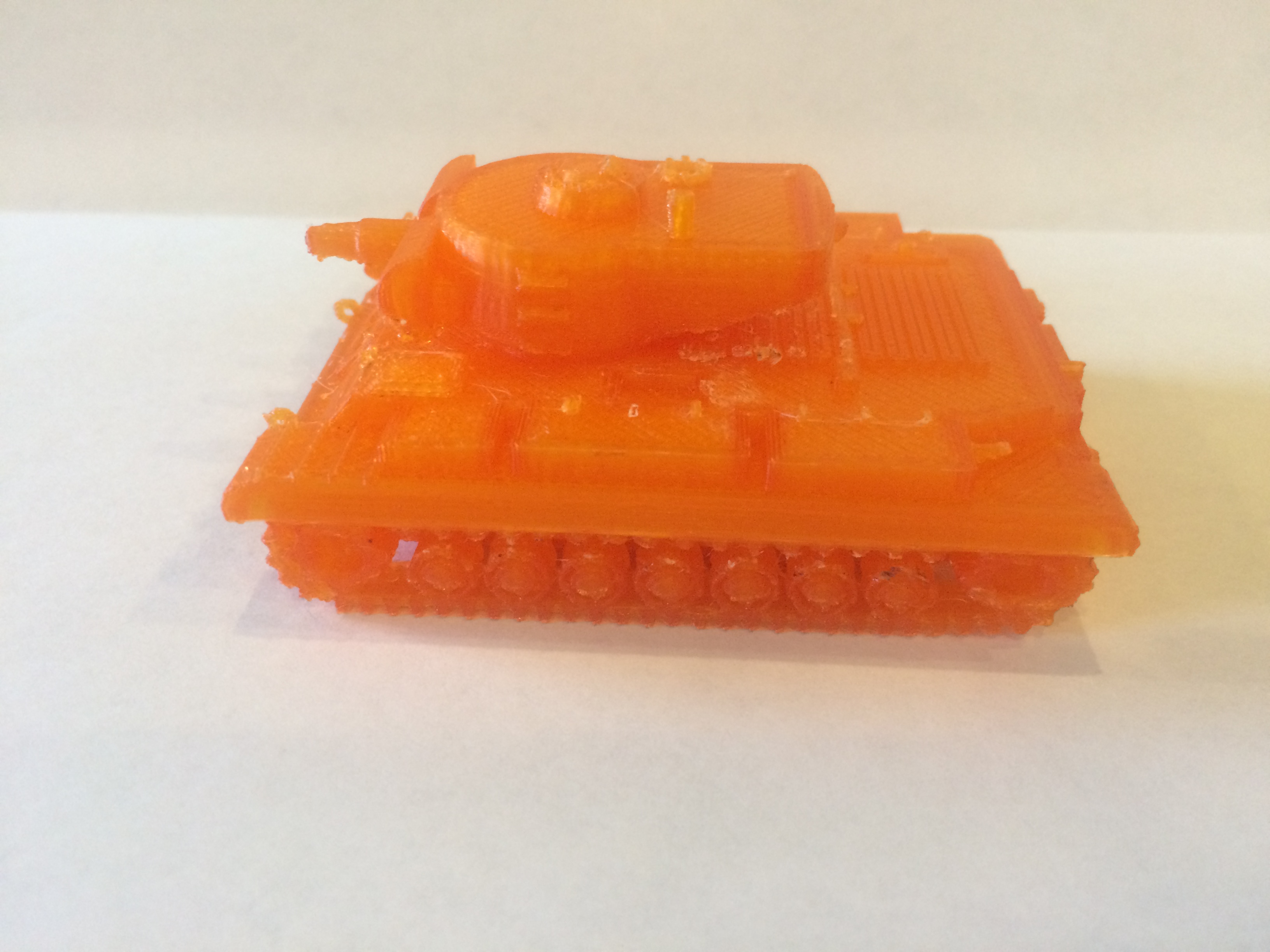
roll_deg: -2.1
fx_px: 1064
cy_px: 476
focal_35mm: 29
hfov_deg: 61.7
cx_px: 635
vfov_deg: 48.2
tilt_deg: -35.1
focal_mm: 4.15
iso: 200
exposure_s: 1/30
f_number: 2.2
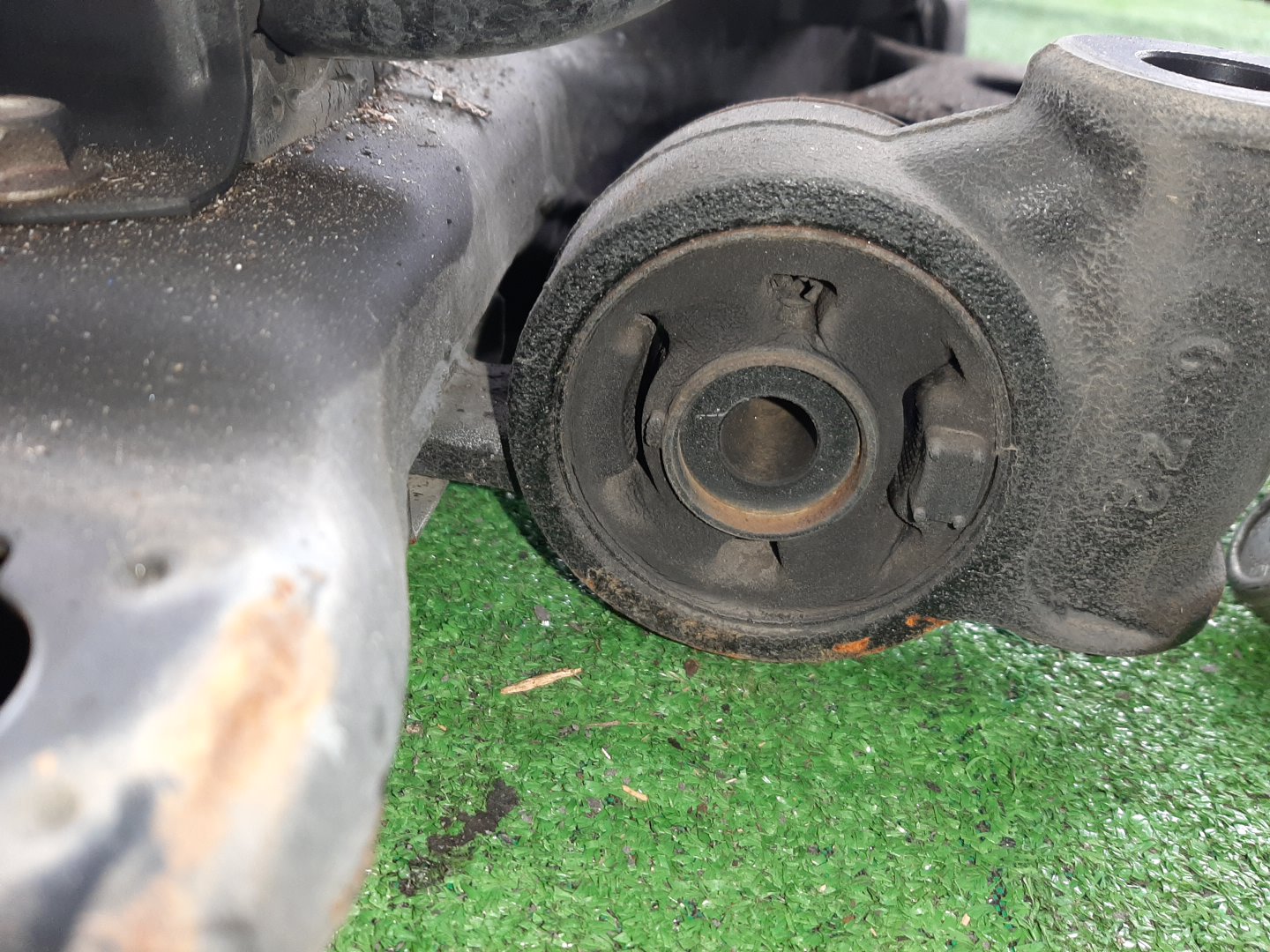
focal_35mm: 26
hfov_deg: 67.3
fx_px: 954
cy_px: 476
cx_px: 635
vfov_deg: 53.1
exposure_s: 1/50
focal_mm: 3.93
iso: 115
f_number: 1.7
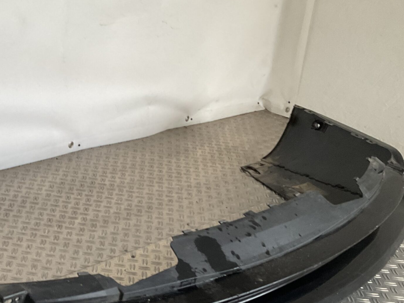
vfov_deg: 26.5
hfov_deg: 34.2
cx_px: 66
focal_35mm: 54
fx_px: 630
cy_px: 245
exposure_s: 1/60
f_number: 1.8
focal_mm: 3
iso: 80
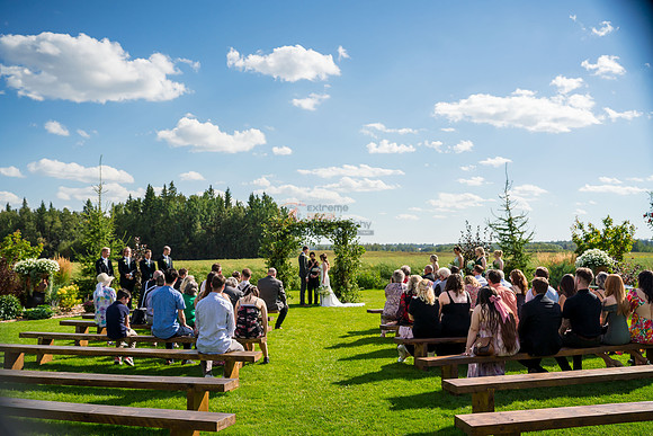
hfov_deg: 54.4
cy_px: 218
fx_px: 635
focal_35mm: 35
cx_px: 326
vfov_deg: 37.9
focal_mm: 35
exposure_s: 1/5000
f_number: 4.5
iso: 400
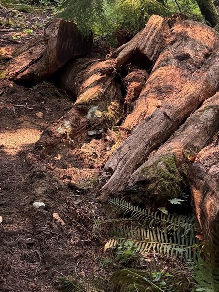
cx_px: 34
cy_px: -9
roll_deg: +0.3
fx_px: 523
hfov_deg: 23.2
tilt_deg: -4.5
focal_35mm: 62
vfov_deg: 28.9
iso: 80
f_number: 1.6
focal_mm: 5.96
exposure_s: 1/234
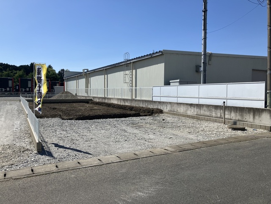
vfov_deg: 49.7
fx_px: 219
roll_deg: -0.6
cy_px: 102
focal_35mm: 28
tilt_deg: -0.7
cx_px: 136
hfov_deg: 63.4
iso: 32
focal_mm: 3.99
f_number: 1.8
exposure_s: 1/3040
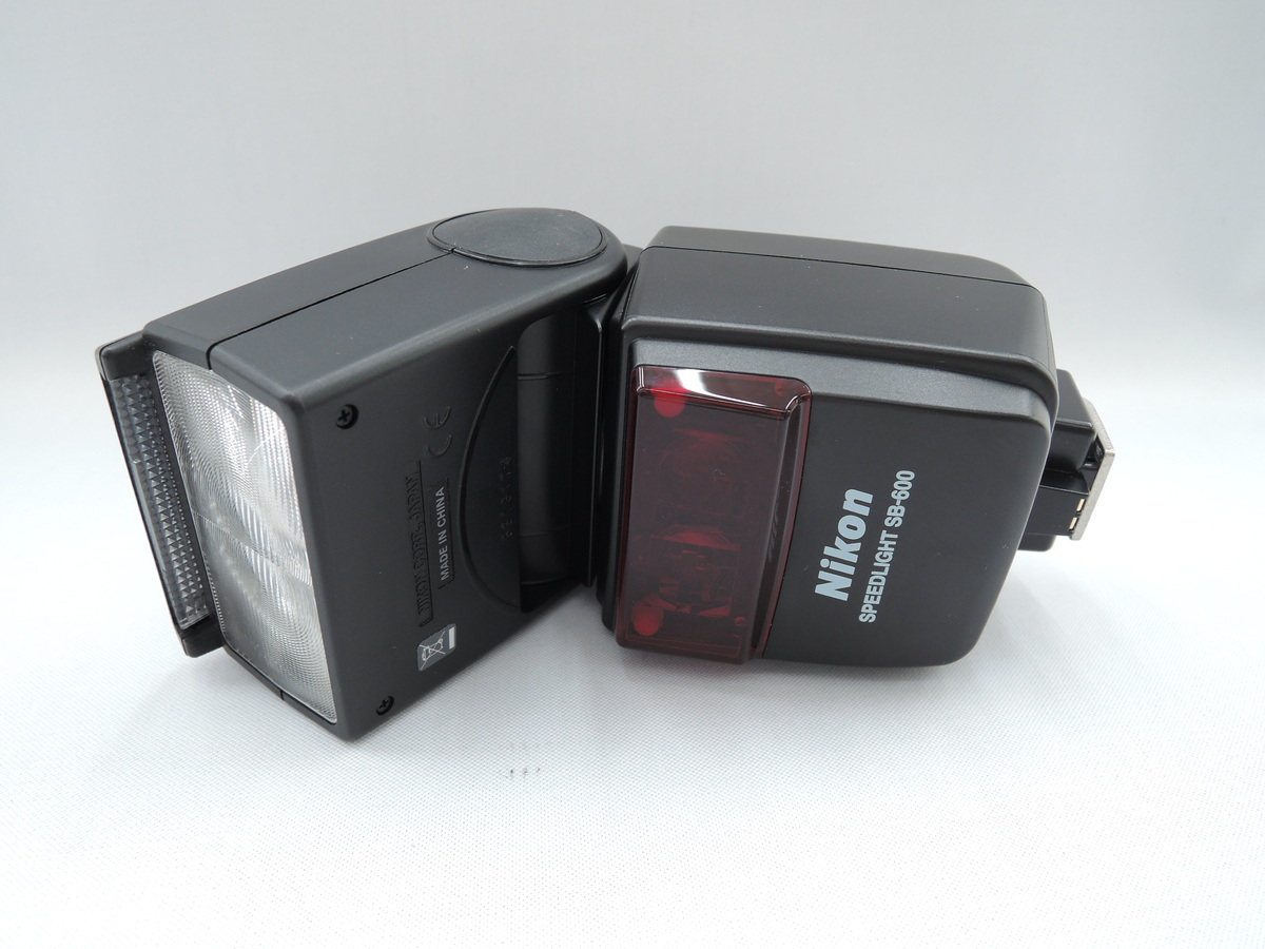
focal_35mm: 24
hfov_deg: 71.6
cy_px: 474
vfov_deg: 56.8
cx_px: 632
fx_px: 877
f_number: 2.8
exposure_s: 1/30
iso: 140
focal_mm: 5.1
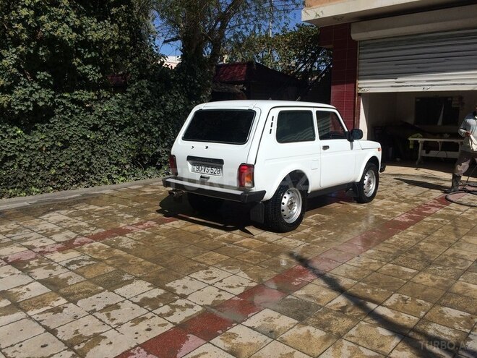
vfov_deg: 48.2
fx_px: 400
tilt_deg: -9.4
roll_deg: -1.2
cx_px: 238
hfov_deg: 61.7
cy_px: 179
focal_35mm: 29
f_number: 2.2
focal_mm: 4.15
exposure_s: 1/4115
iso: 32
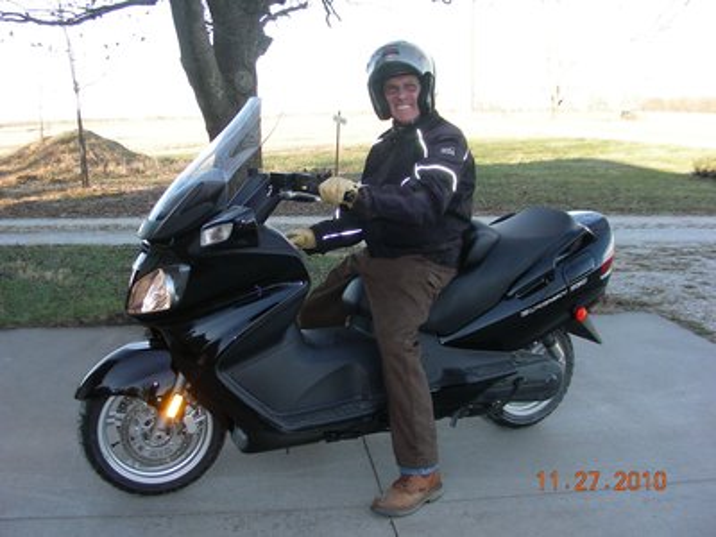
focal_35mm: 38
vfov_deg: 37.7
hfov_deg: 49.0
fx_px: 786
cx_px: 358
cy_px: 268
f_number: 3.5
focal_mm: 6.3
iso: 50
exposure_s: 1/106
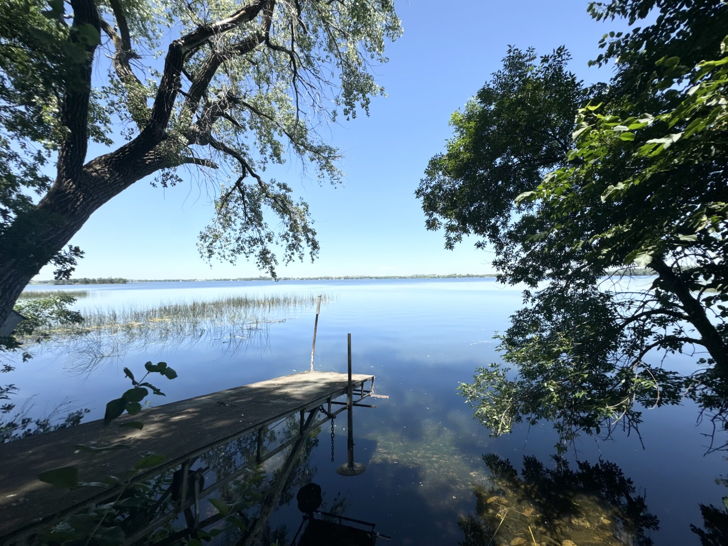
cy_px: 273
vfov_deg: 85.7
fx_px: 294
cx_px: 364
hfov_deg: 102.1
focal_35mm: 14
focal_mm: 2.22
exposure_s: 1/1672
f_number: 2.2
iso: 40
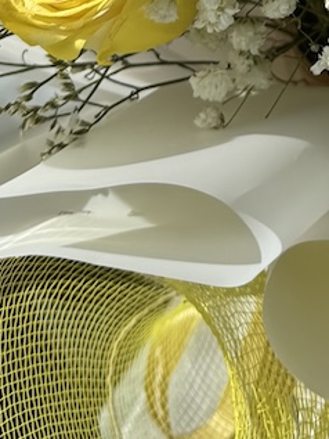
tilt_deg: -23.3
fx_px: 1228
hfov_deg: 14.8
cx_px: 379
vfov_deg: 17.4
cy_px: -289
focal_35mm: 97
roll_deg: -3.1
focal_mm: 6.76
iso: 80
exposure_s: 1/4950
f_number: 1.78
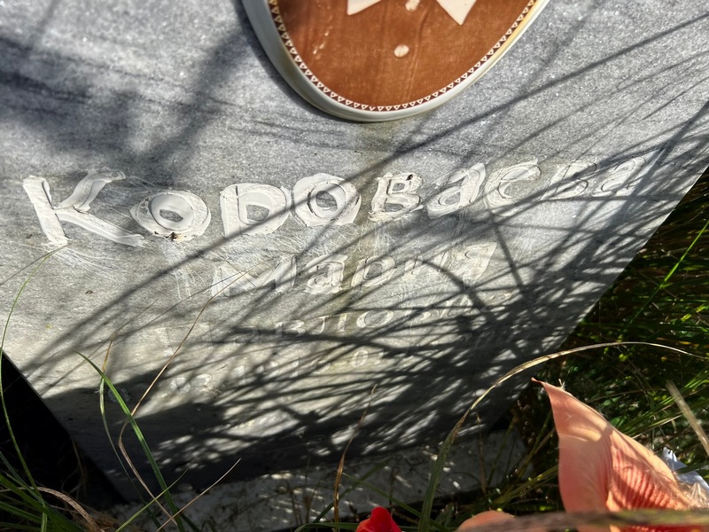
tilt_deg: -55.1
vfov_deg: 53.1
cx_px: 354
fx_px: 533
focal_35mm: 26
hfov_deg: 67.3
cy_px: 266
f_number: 1.5
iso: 50
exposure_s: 1/3460
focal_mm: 5.7
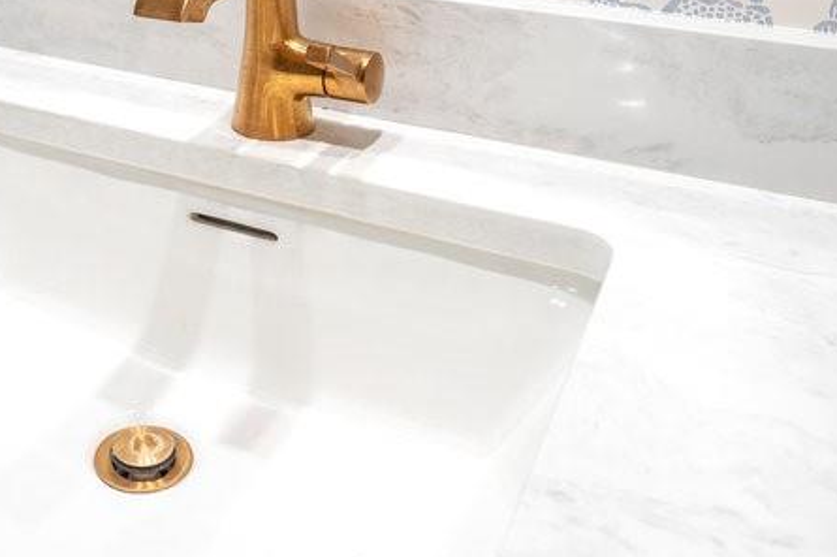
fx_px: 836
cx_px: 164
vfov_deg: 34.9
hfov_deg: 49.9
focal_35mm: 36
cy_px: 63
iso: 250
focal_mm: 16
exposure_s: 1/160
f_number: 4
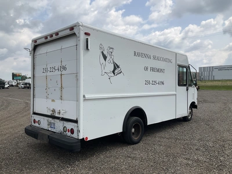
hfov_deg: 61.7
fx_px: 194
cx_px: 116
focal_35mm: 29
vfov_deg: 48.2
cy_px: 87
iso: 25
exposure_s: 1/2801
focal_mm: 3
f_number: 1.8
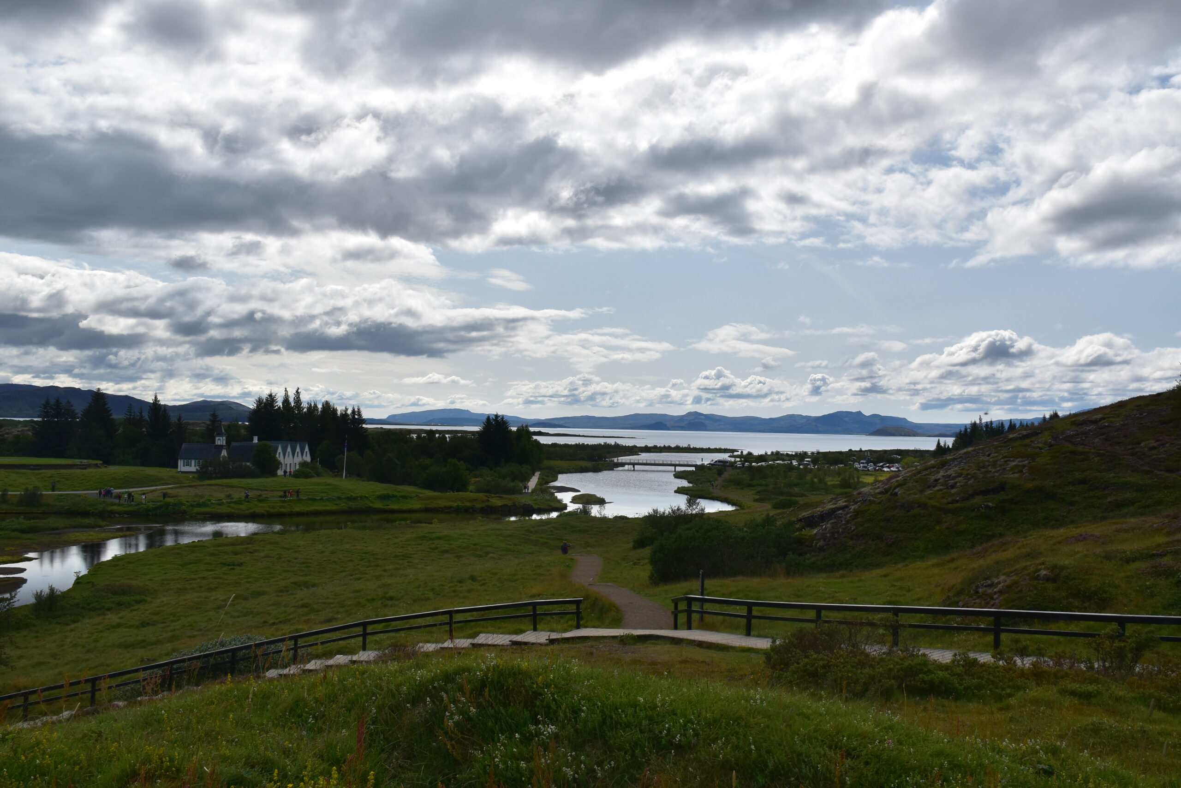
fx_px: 1132
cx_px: 590
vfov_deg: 38.4
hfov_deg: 55.1
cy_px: 394
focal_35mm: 34
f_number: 11
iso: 200
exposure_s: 1/640
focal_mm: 23
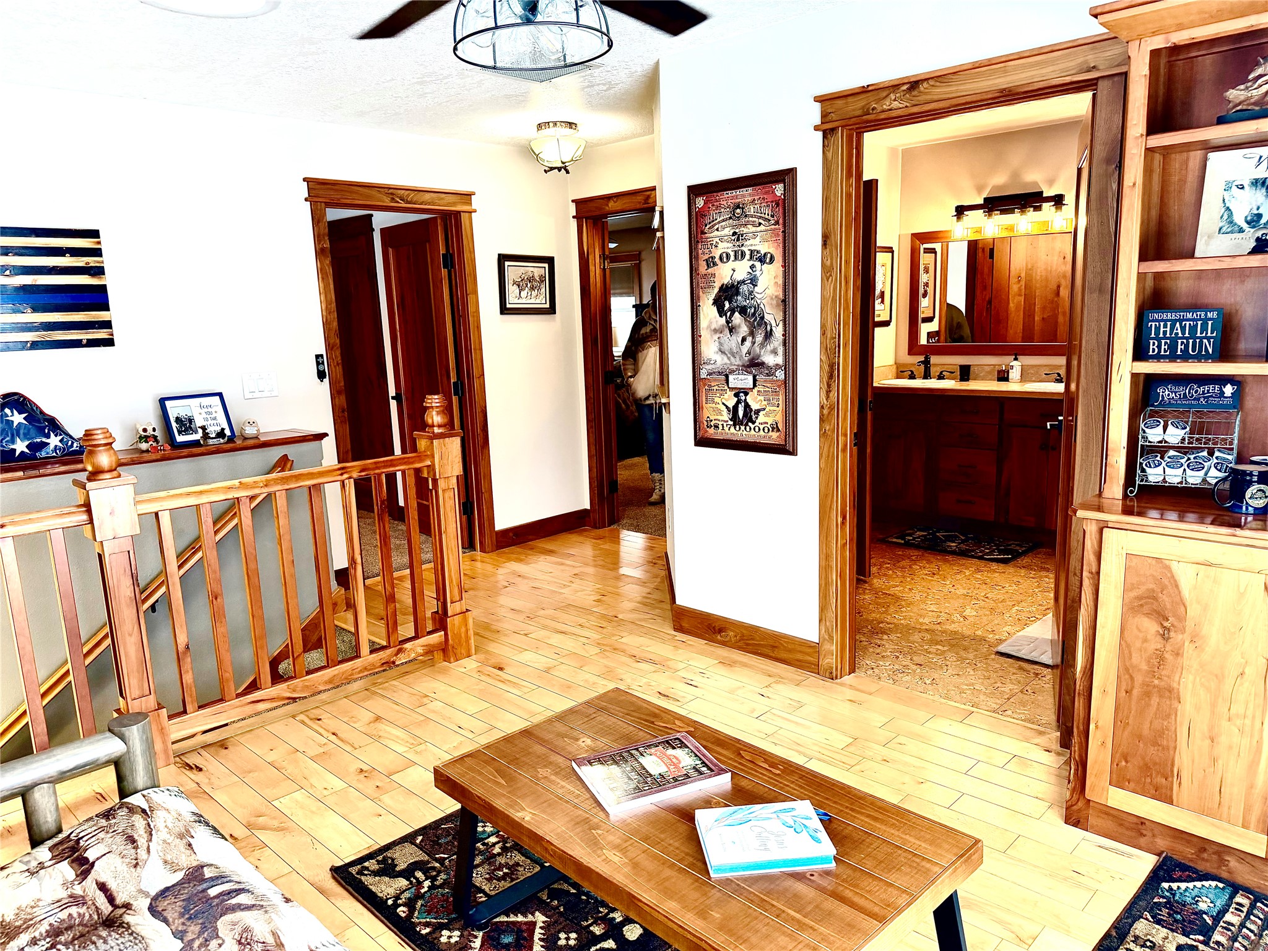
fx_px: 879
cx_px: 634
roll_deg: +2.4
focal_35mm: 24
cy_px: 476
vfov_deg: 56.8
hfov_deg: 71.6
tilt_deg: -11.6
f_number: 1.78
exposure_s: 1/134
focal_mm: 6.76
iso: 200
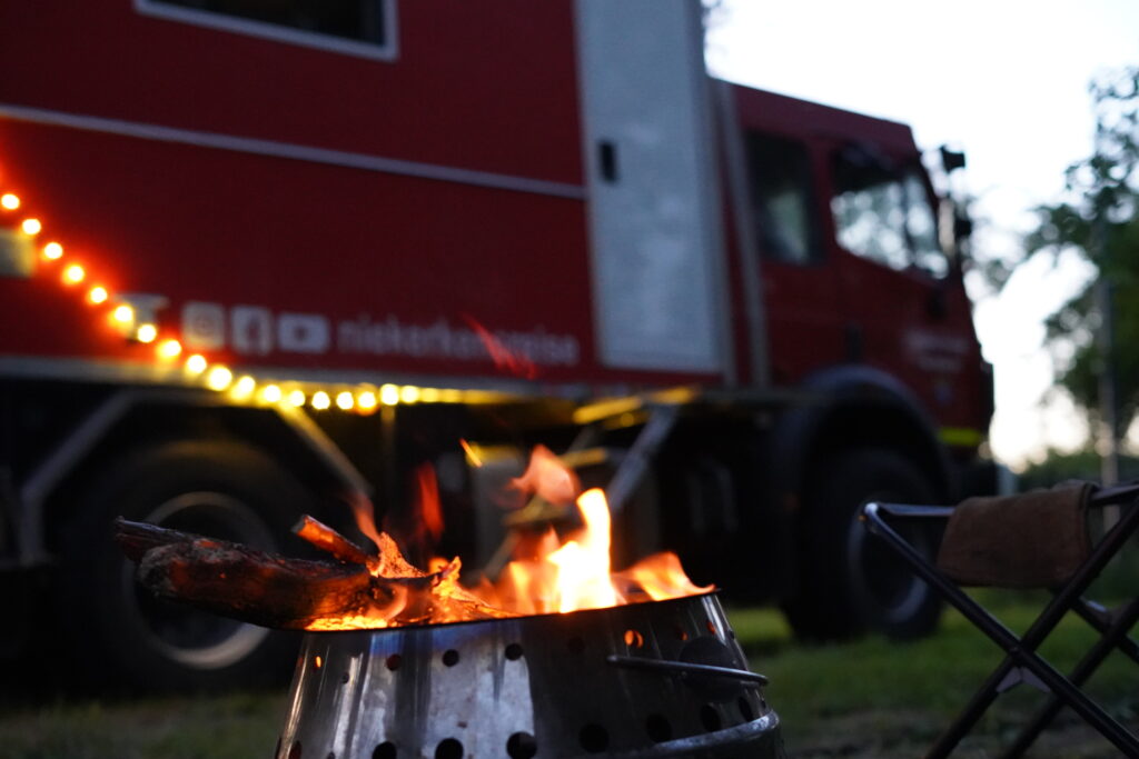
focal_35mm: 50
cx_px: 570
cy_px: 380
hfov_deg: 39.6
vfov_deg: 27.0
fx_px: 1582
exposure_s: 1/60
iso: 12800
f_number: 3.2
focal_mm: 50
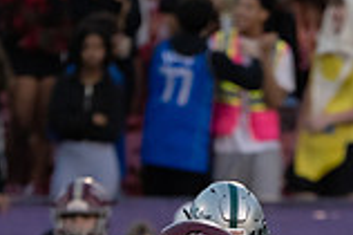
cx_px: 286
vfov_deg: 0.9
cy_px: 375
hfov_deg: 1.4
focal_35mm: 1469
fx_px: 14389
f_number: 5.6
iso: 4000
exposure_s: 1/1250
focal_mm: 400
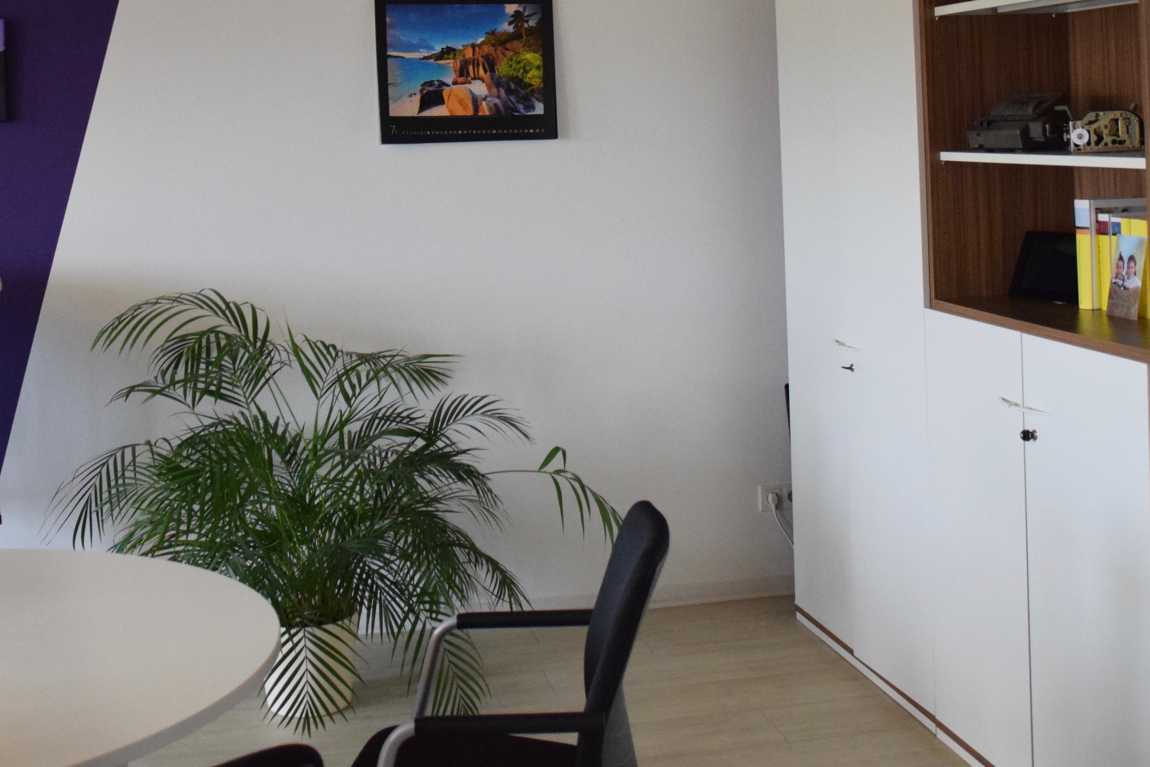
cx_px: 552
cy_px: 100
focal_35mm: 47
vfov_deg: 27.8
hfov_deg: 41.9
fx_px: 1501
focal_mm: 18
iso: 2800
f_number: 3.5
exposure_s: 1/500
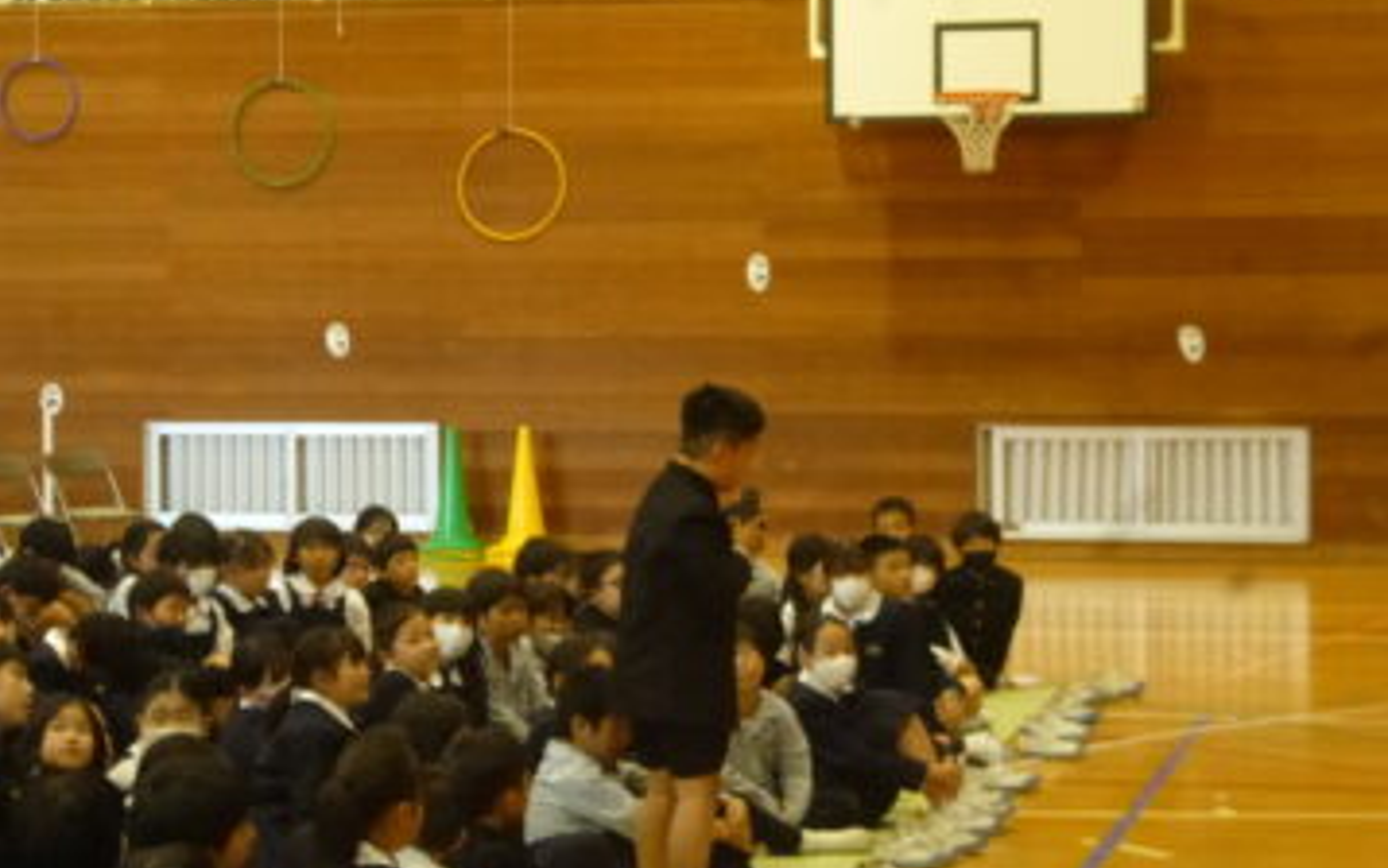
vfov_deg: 13.5
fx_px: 3670
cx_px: 694
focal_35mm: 97
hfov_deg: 21.4
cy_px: 399
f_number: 5.8
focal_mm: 16.2
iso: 1600
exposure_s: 1/40
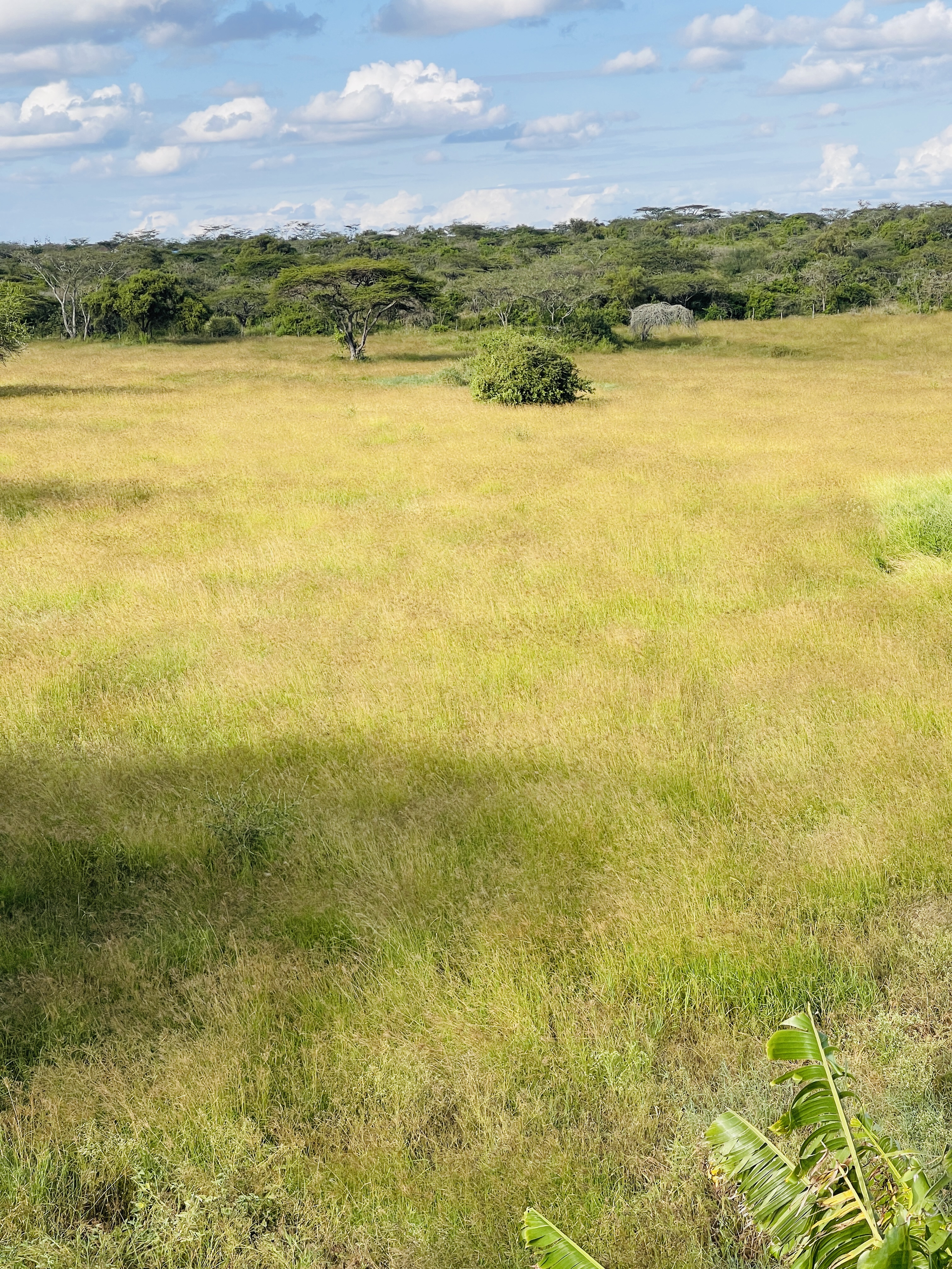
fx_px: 2347
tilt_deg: -8.5
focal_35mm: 64
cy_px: 634
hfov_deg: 22.9
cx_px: 476
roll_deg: +2.9
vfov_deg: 30.3
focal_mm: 7.5
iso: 20
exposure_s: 1/847
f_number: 2.2
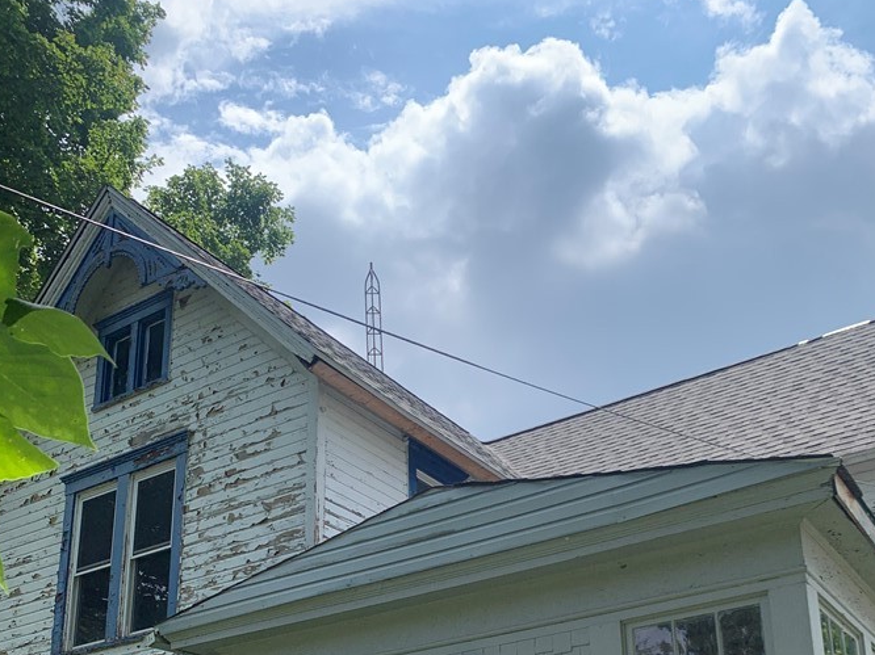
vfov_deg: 33.3
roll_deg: +1.2
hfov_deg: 46.7
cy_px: 637
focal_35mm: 40
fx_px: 1011
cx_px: 491
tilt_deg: +17.7
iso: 25
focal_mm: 4.25
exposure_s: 1/1992
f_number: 1.8
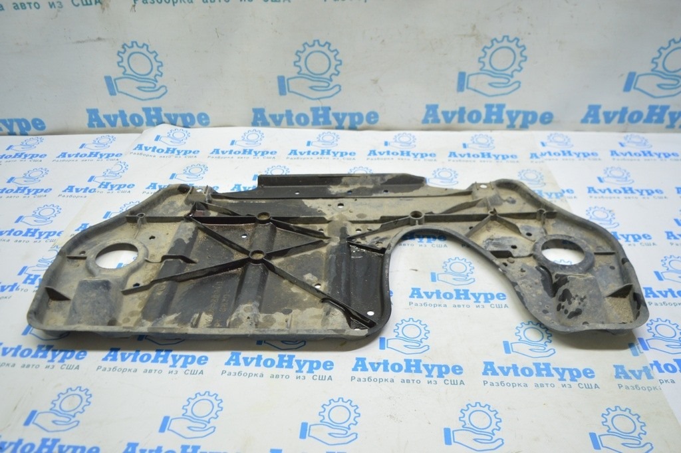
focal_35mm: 30
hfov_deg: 62.0
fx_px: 567
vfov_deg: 43.5
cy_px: 226
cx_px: 340
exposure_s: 1/40
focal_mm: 20
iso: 400
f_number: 3.5
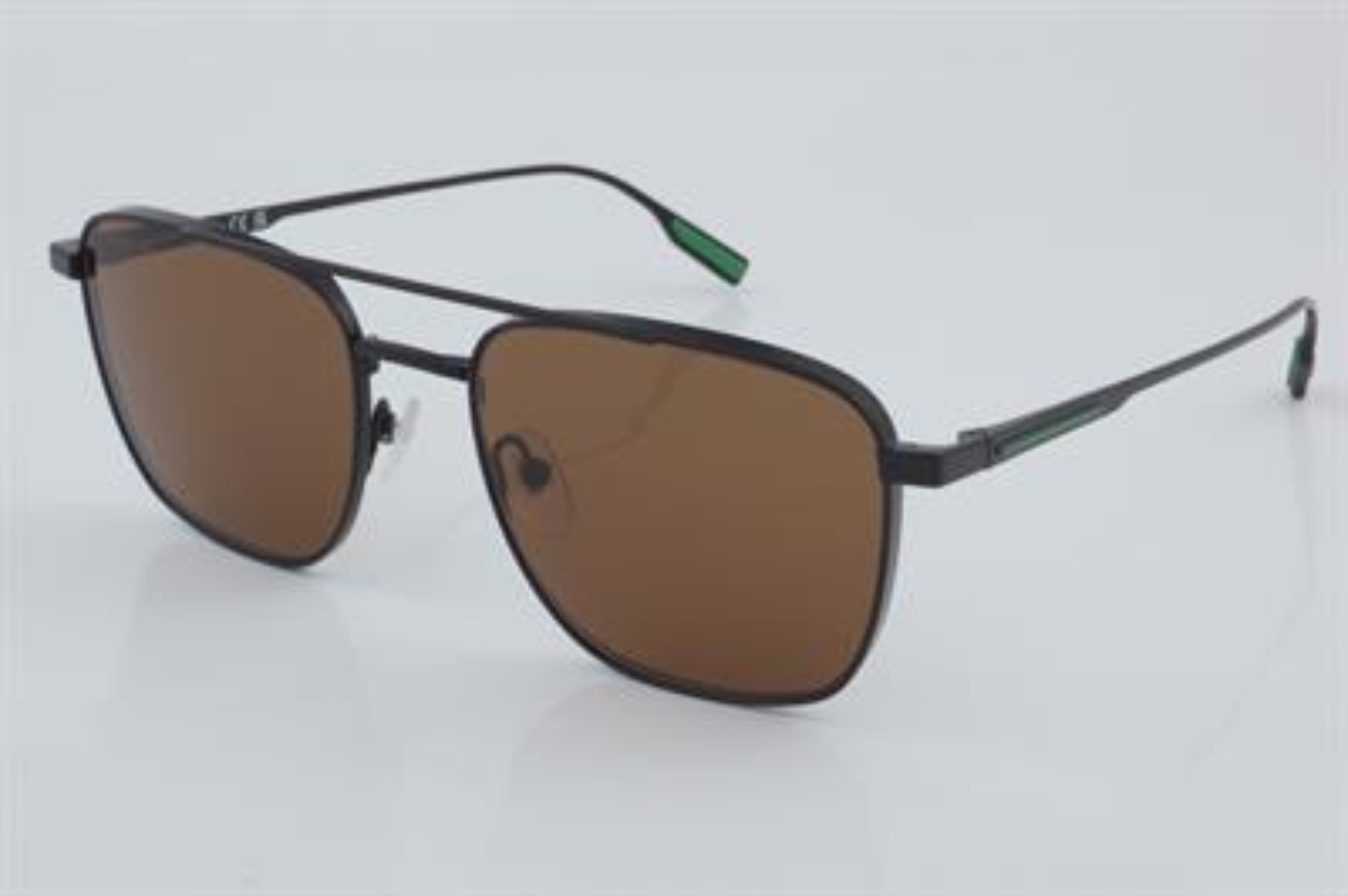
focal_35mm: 75
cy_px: 448
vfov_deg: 18.2
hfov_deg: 27.0
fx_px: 2806
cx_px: 674
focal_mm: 50
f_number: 32
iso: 100
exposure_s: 1/4
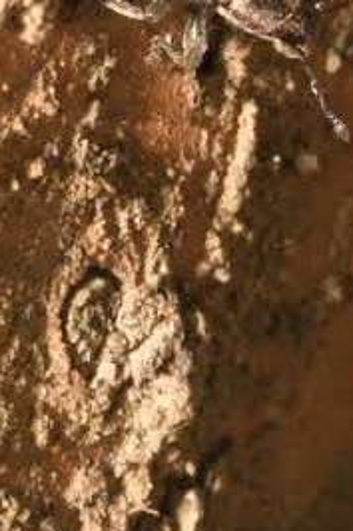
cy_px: 32
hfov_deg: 3.6
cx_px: 263
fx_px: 5584
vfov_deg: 5.4
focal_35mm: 379
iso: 100
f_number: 32
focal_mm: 105
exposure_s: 1/60
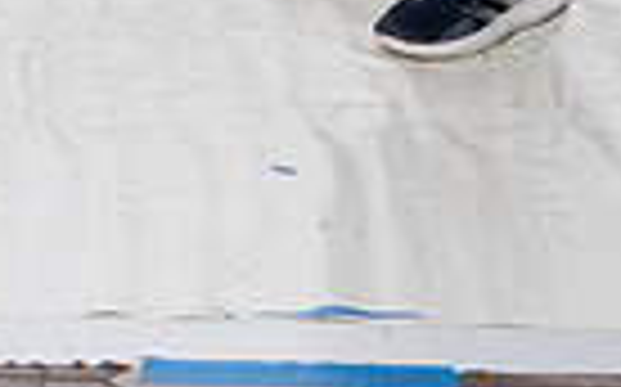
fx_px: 2638
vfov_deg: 7.7
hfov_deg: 13.4
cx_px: 252
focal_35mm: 156
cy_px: -572
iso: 640
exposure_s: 1/250
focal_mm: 47
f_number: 8
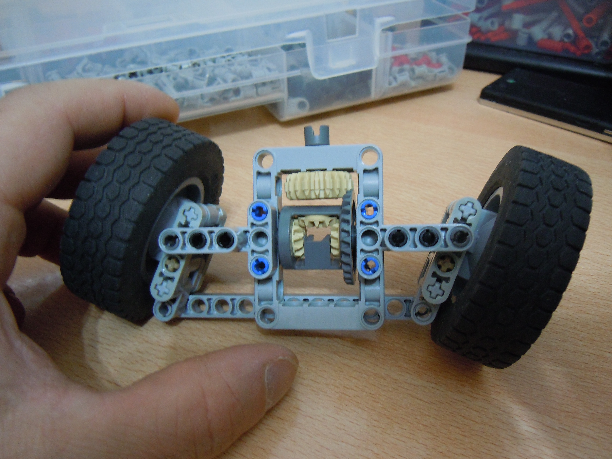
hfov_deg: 60.0
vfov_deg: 46.8
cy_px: 230
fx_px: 530
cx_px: 306
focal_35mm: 30
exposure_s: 1/8
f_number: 3.5
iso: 400
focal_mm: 5.4
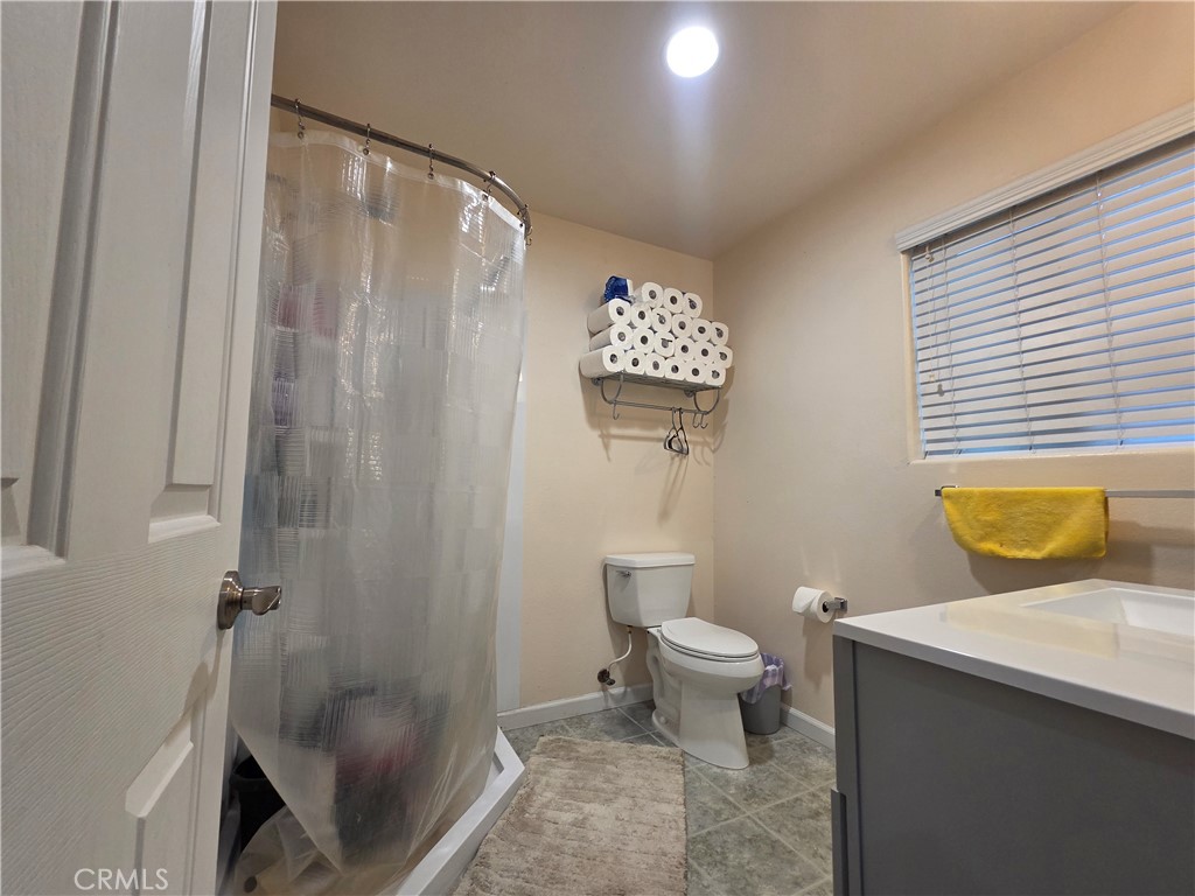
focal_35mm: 13
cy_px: 448
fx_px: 449
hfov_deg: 106.2
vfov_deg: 89.9
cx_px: 598
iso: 160
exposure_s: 1/60
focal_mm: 2.2
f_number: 2.2
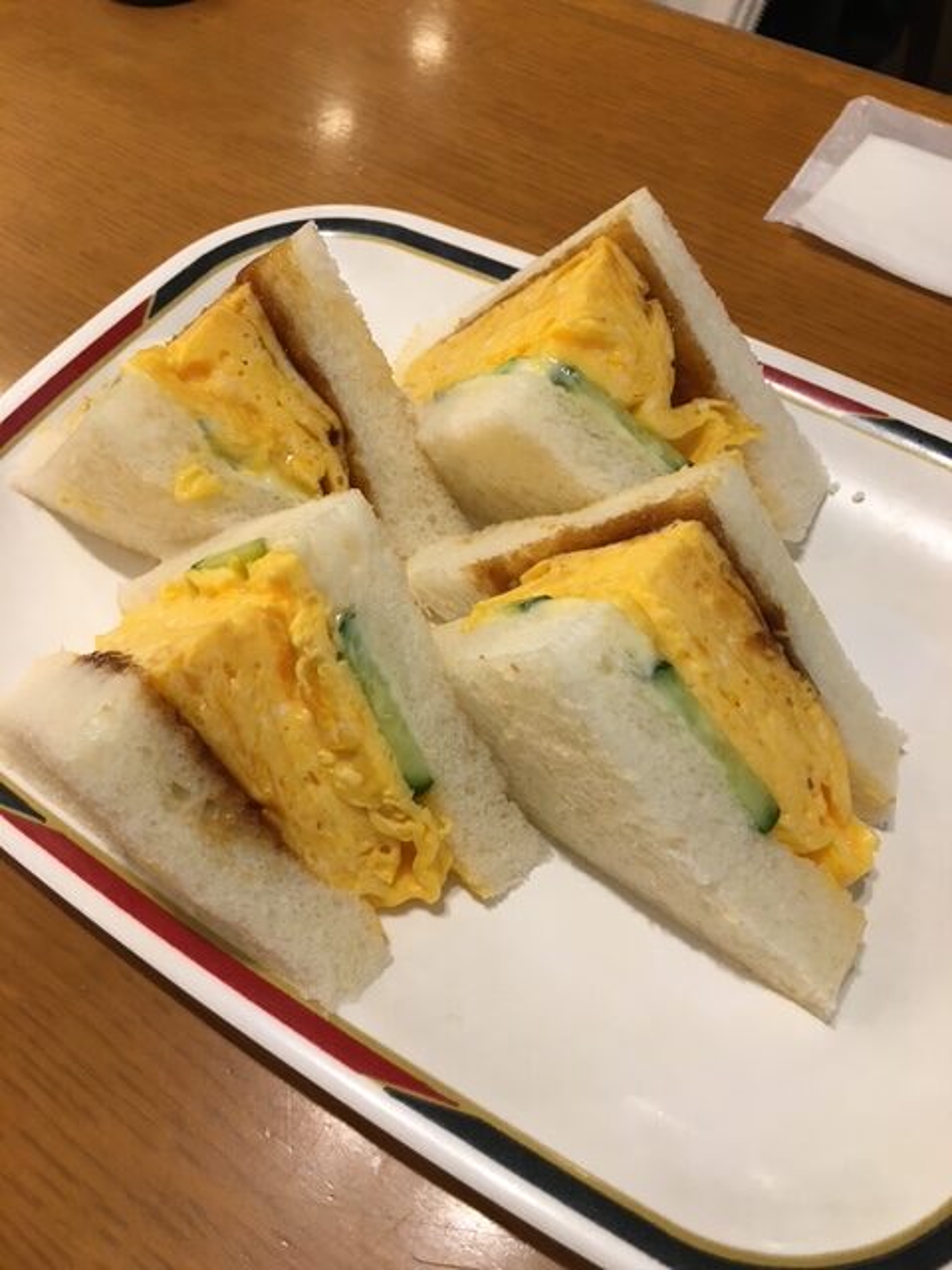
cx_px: 476
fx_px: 1063
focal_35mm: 29
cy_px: 635
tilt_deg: -57.8
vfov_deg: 61.7
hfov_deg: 48.2
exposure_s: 1/30
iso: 40
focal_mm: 4.15
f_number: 2.2
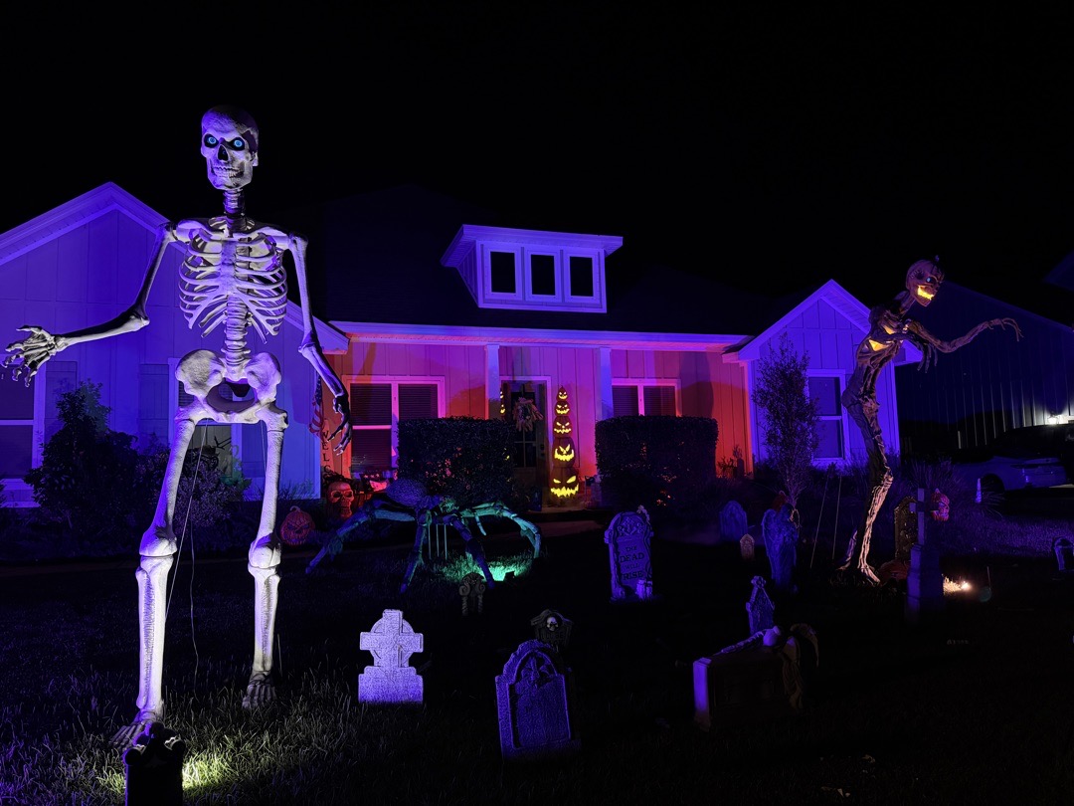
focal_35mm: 24
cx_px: 537
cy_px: 403
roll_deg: +2.0
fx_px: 745
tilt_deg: +4.5
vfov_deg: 56.8
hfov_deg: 71.6
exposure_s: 1/60
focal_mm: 6.76
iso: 500
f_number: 1.78
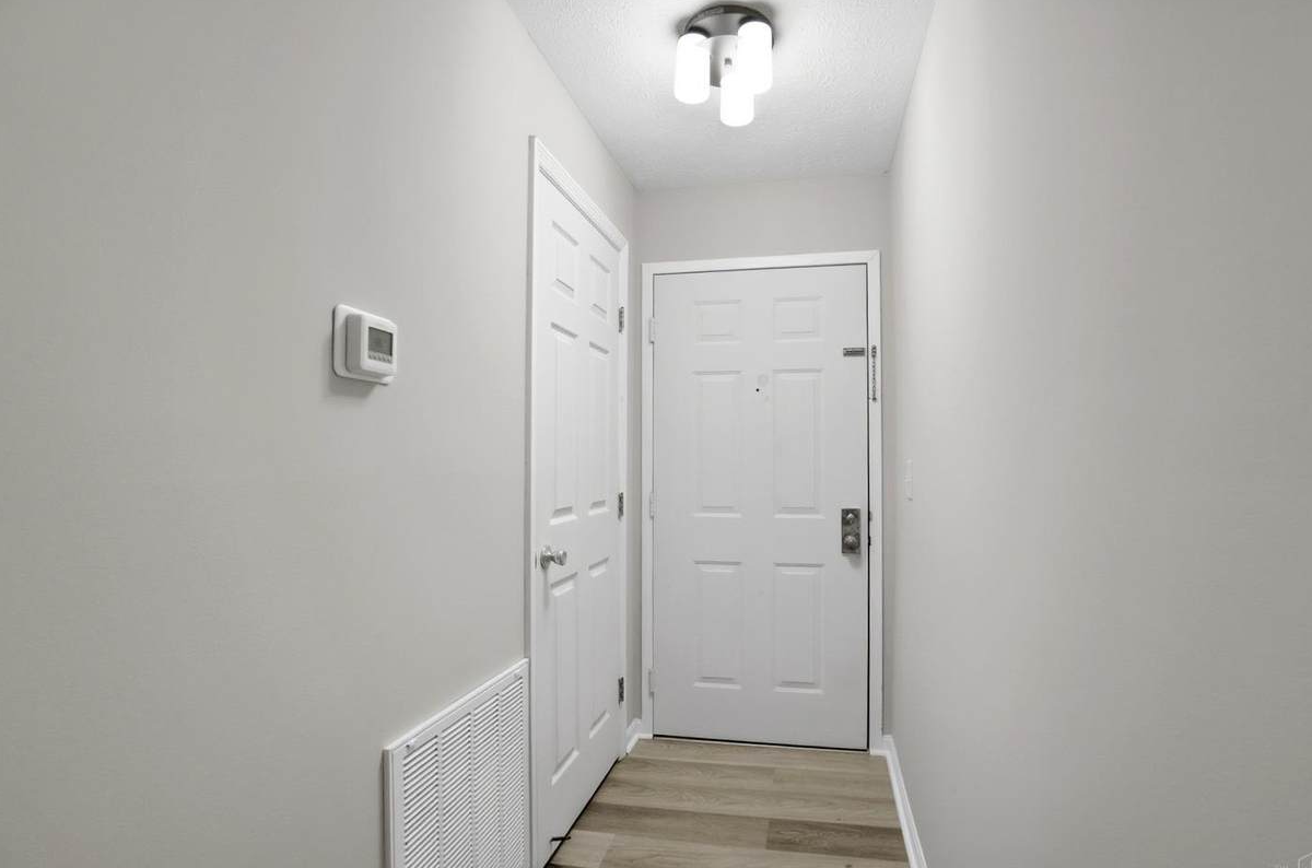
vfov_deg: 73.4
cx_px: 694
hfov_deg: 96.8
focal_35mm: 16
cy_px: 456
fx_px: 582
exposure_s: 1/40
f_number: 4.5
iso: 100
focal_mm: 10
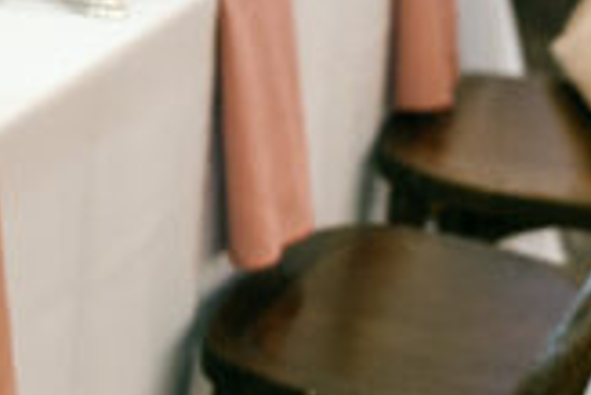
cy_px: 51
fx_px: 2465
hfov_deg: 12.8
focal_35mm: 150
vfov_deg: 9.1
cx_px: -359
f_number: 2
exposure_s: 1/320
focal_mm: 35
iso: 1600
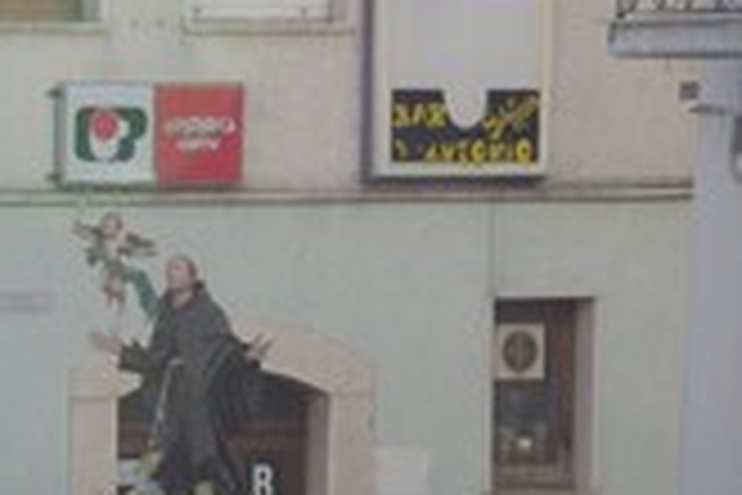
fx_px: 8223
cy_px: 650
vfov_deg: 3.4
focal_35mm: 399
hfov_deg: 5.2
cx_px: 4
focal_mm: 88
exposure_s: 1/250
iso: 400
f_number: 8
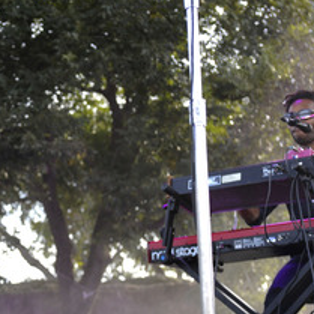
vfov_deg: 14.6
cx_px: 21
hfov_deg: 14.5
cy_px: 195
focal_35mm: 119
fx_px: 1221
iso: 1000
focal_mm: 65
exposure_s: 1/640
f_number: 4
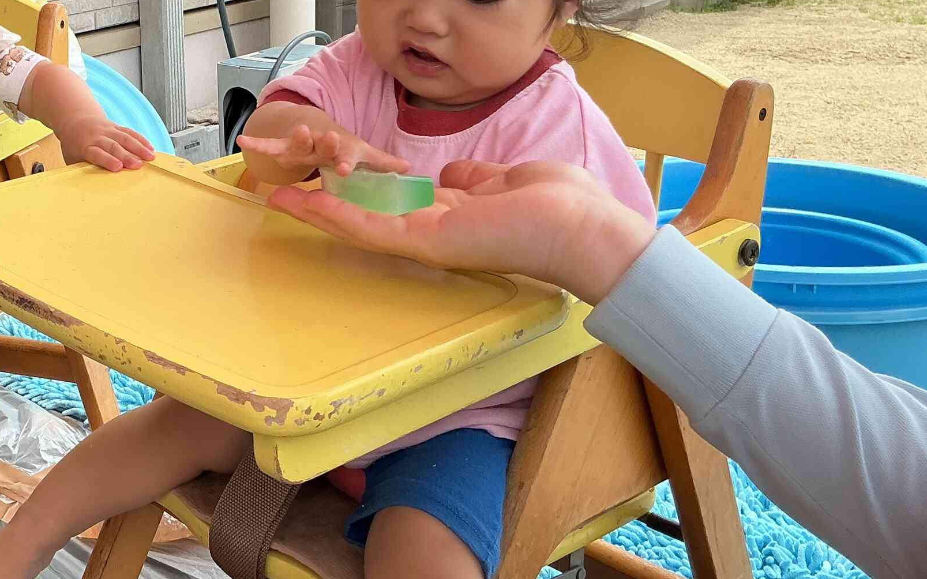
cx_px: 143
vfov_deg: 23.7
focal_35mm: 54
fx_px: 1364
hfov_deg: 35.9
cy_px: 137
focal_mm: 3
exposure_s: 1/728
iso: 25
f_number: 1.8
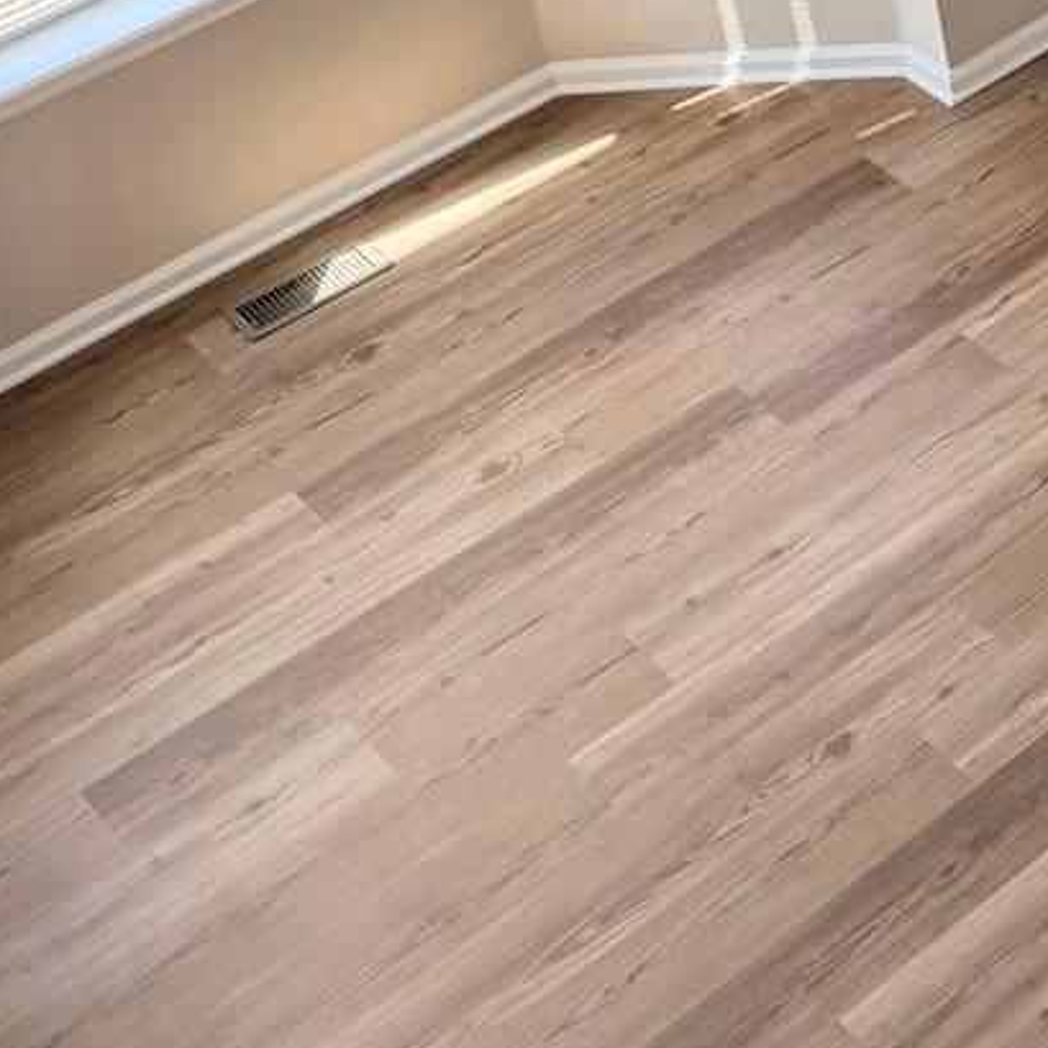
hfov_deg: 18.3
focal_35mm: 83
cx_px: 1630
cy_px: -164
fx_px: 2843
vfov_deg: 19.8
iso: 80
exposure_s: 1/178
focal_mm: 6.76
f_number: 1.78
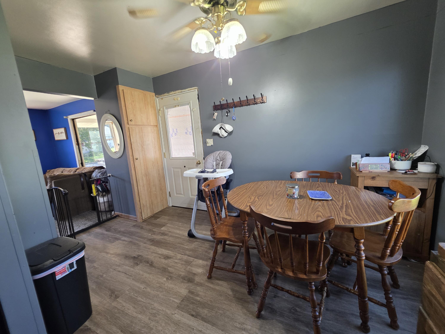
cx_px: 222
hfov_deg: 106.2
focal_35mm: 13
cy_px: 167
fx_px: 167
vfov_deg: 89.9
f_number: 1.9
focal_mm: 2.2
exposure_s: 1/120
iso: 250
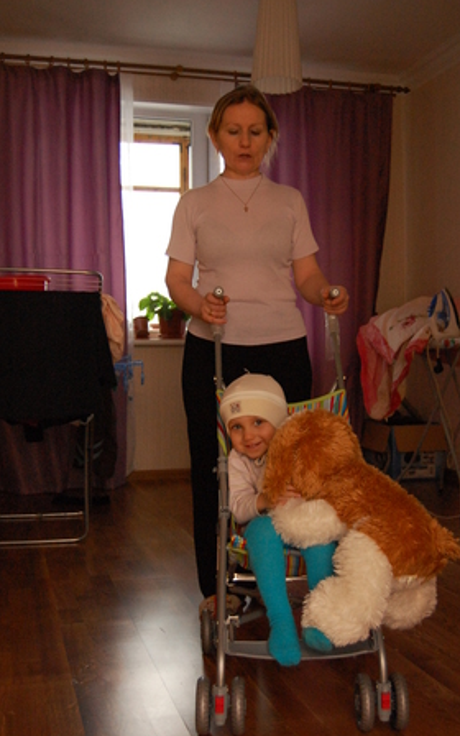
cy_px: 368
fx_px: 863
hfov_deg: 29.9
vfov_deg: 46.2
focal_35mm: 43
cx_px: 244
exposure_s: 1/60
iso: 1600
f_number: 4.2
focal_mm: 28
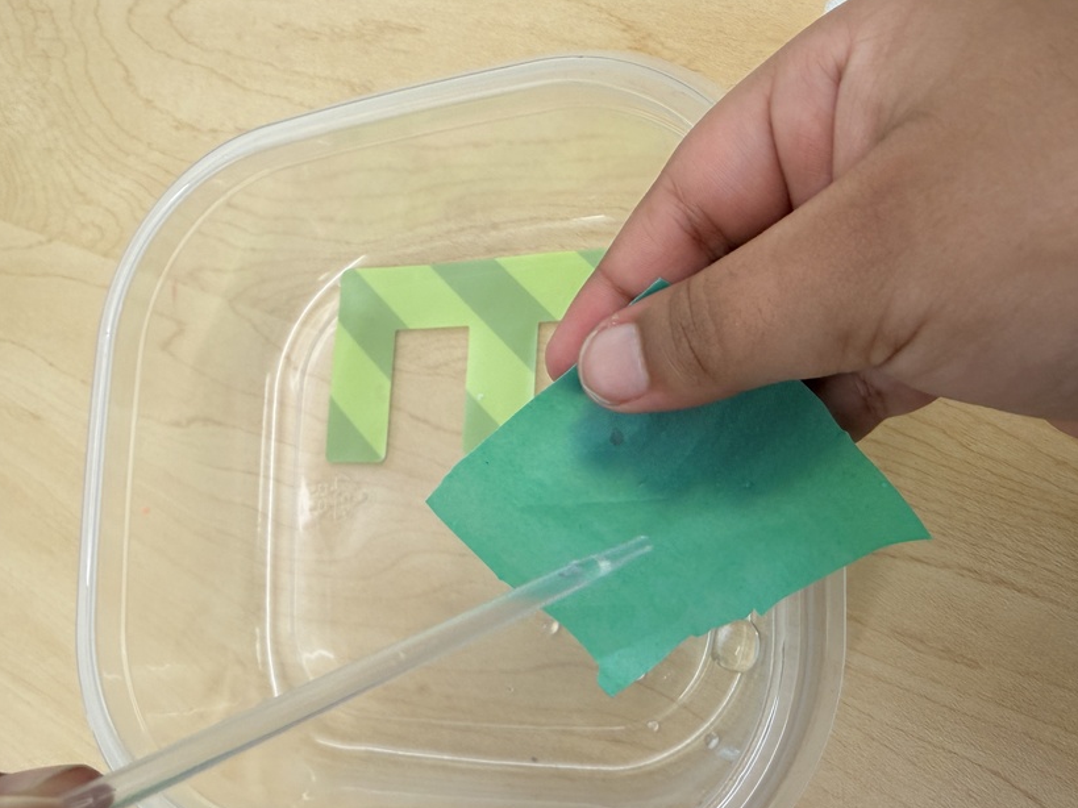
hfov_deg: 59.9
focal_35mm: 30
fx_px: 934
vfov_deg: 46.7
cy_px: 445
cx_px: 578
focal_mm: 2.22
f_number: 2.2
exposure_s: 1/100
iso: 100
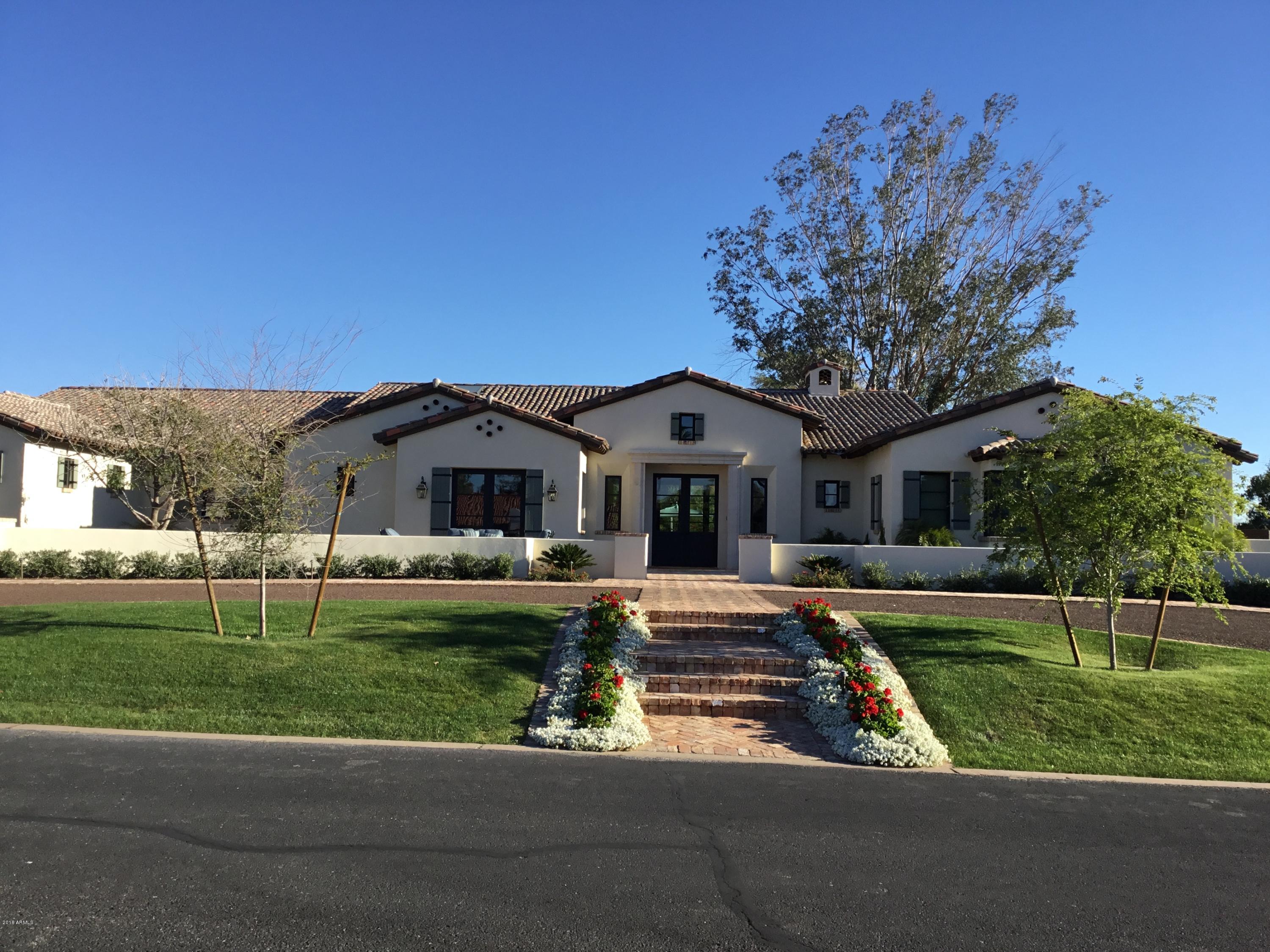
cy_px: 476
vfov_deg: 45.4
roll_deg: -0.7
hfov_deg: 58.4
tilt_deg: +2.9
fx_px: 1137
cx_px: 635
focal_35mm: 31
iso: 25
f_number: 2.4
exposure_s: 1/776
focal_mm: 3.3
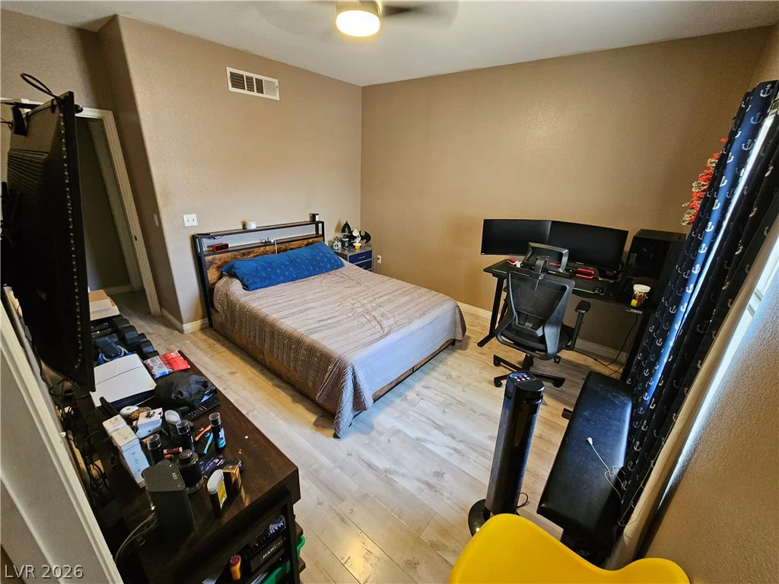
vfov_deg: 89.9
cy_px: 292
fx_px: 293
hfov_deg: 106.2
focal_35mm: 13
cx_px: 390
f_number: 2.2
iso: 500
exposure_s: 1/30
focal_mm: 2.2
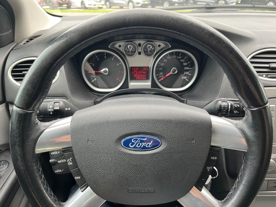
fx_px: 207
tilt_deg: -26.9
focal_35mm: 26
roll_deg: +0.1
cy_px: 104
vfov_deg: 53.1
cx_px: 138
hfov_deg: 67.3
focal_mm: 5.1
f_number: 1.6
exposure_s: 1/121
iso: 40
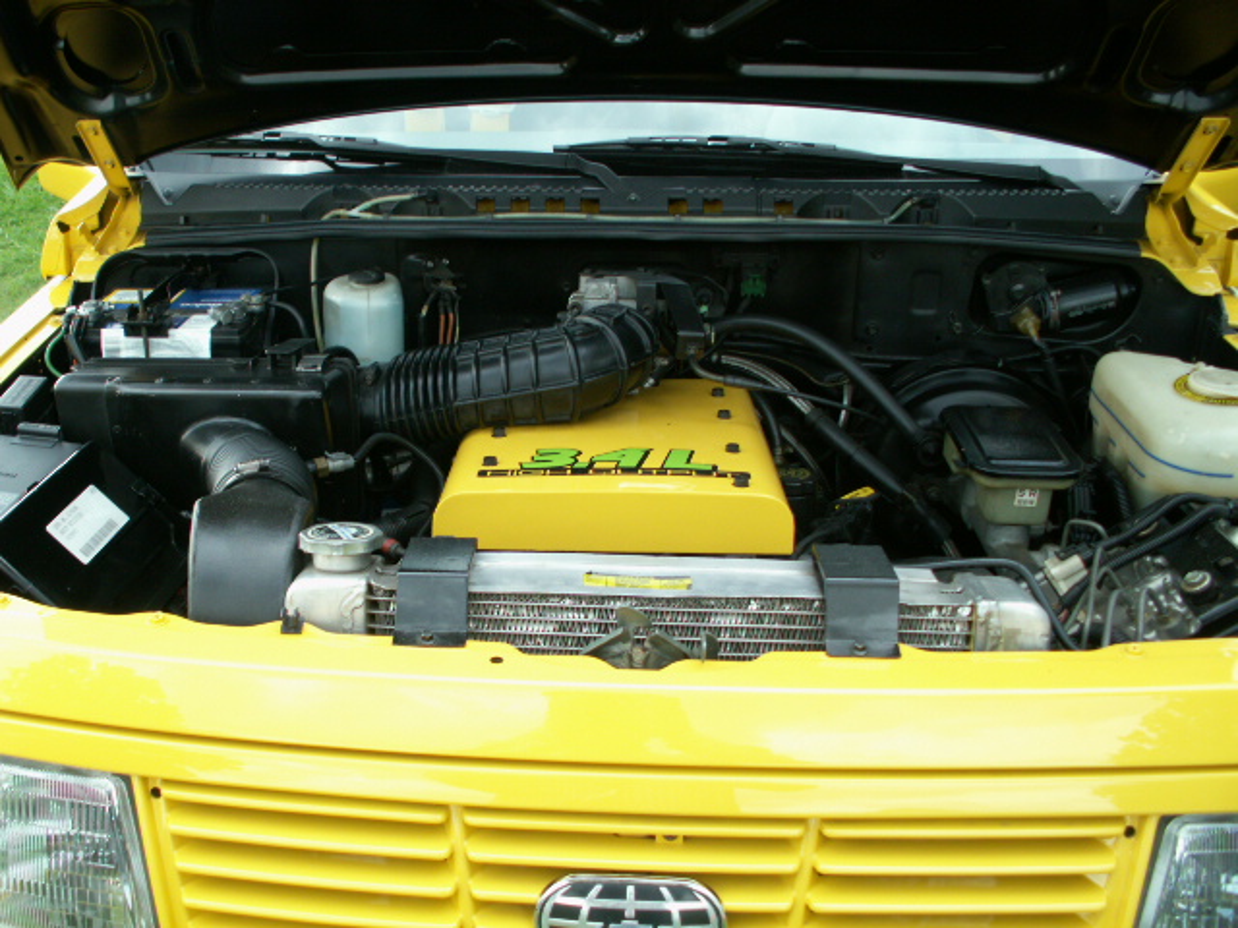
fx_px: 1252
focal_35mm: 35
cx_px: 619
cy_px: 464
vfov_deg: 40.7
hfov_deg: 52.6
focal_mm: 5.86
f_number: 3.2
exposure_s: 1/50
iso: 50
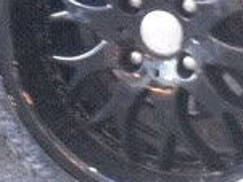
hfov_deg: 9.8
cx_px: 220
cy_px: -52
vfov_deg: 7.3
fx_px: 1410
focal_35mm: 201
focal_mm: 6.2
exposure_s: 1/10
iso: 800
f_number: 2.8
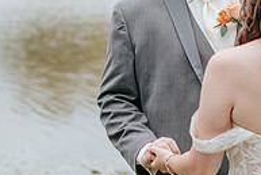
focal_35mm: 225
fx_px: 1632
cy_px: 43
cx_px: 204
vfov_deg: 6.1
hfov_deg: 9.1
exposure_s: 1/1250
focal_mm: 50
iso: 200
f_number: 2.8
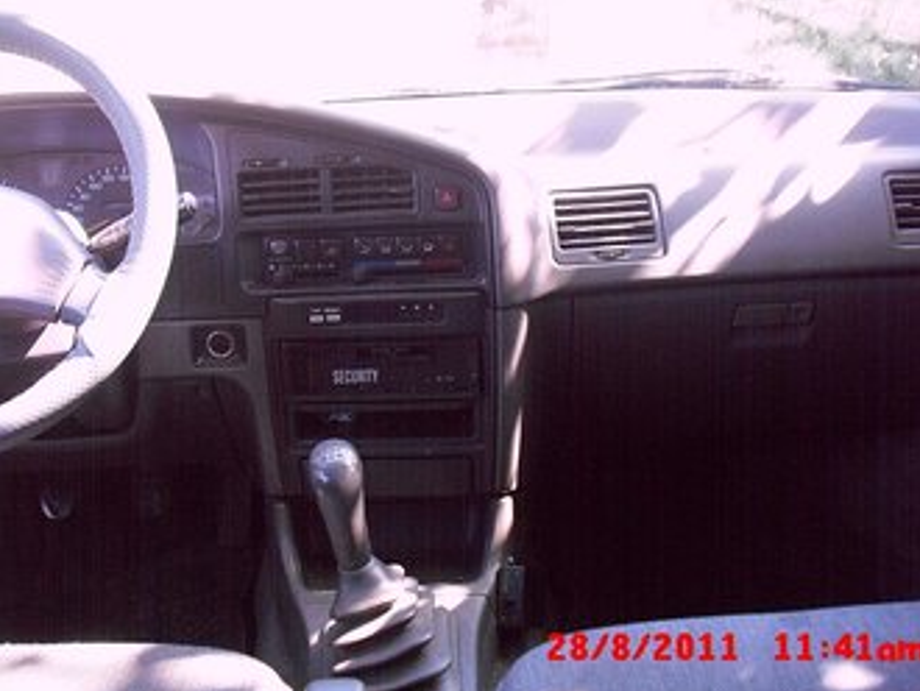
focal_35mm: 46
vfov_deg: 31.5
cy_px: 320
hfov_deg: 41.2
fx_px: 1223
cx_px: 418
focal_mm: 6.2
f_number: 2.8
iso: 400
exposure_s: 1/80
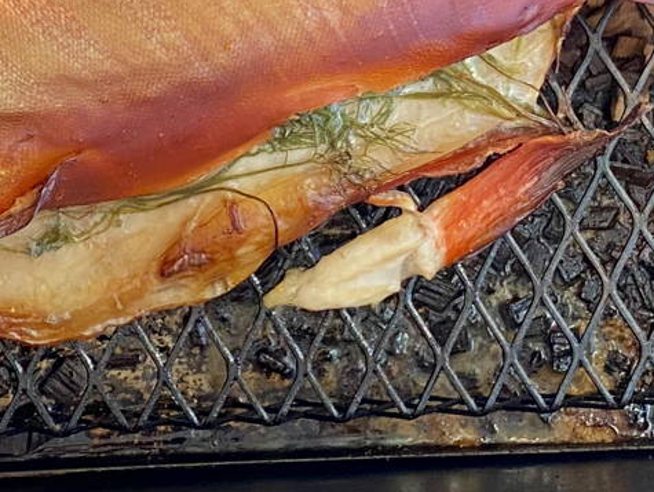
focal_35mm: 105
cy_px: 29
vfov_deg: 14.0
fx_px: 1985
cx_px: 264
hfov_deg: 18.7
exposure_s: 1/60
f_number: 1.8
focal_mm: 4.25
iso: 125
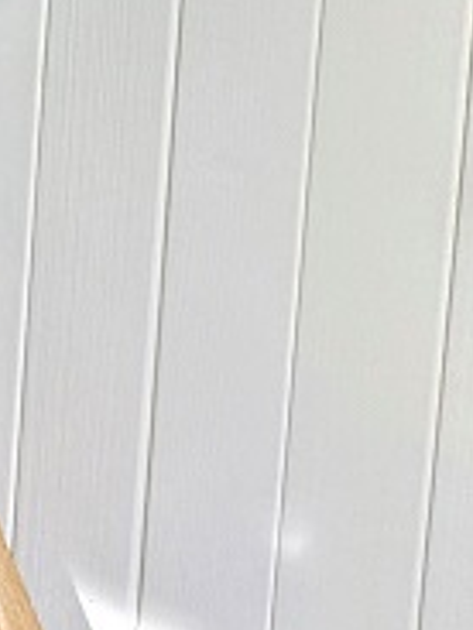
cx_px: -802
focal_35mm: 136
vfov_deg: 13.4
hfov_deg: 9.3
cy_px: -414
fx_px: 2478
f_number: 1.89
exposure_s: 1/100
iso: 149
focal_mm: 5.43
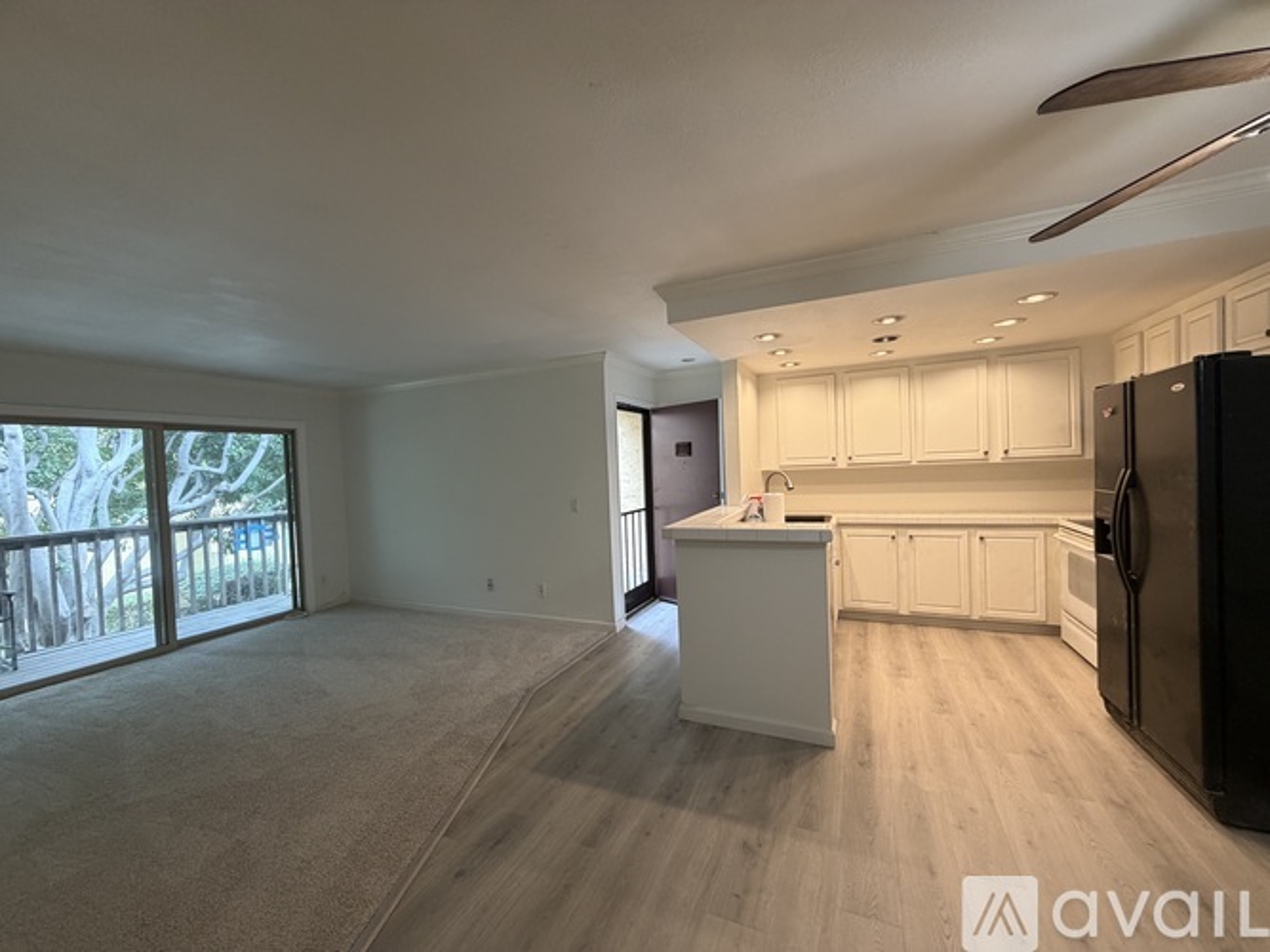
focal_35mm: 14
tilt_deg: -1.7
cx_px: 635
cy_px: 476
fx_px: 514
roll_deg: +1.9
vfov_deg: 85.7
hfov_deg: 102.1
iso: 250
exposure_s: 1/60
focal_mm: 2.22
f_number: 2.2
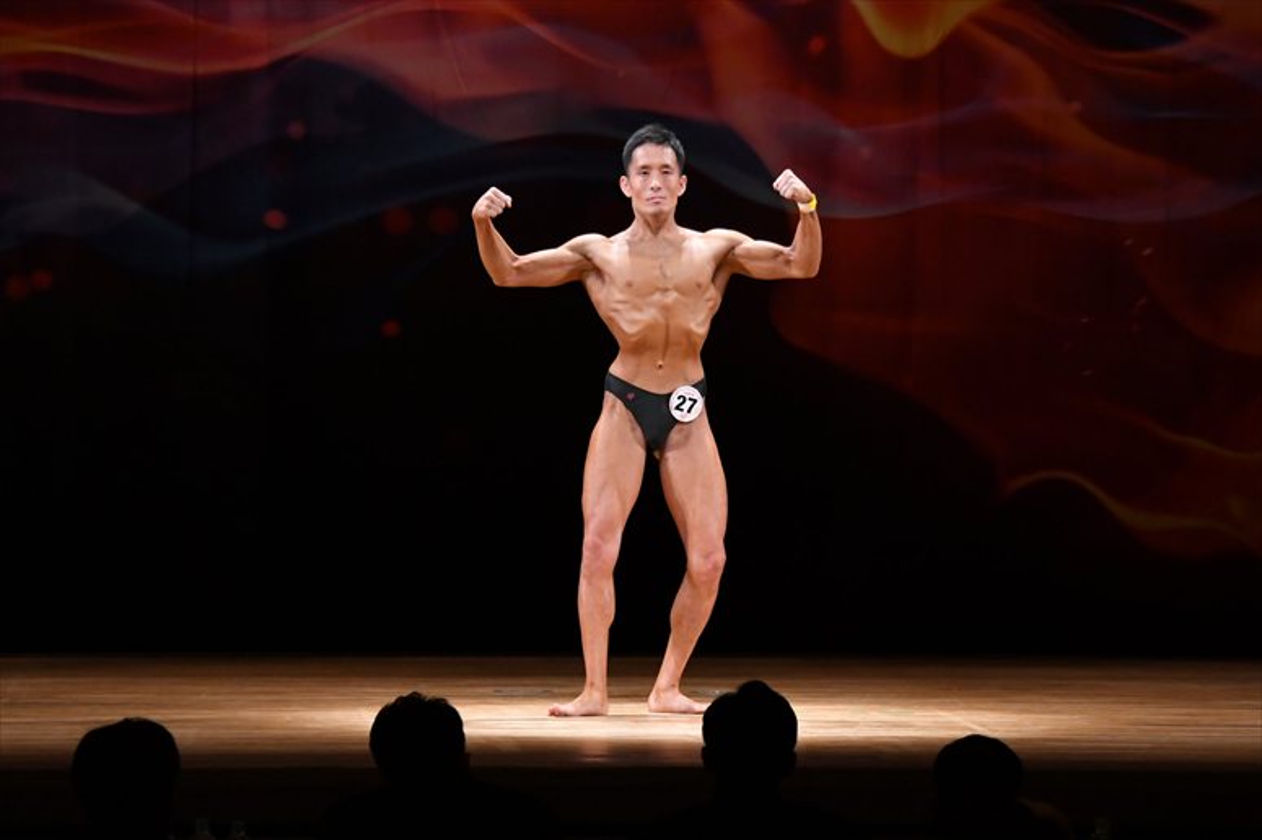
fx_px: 7078
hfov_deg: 10.2
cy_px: 420
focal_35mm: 202
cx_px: 631
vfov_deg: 6.8
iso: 3200
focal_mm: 135
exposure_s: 1/400
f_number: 5.6
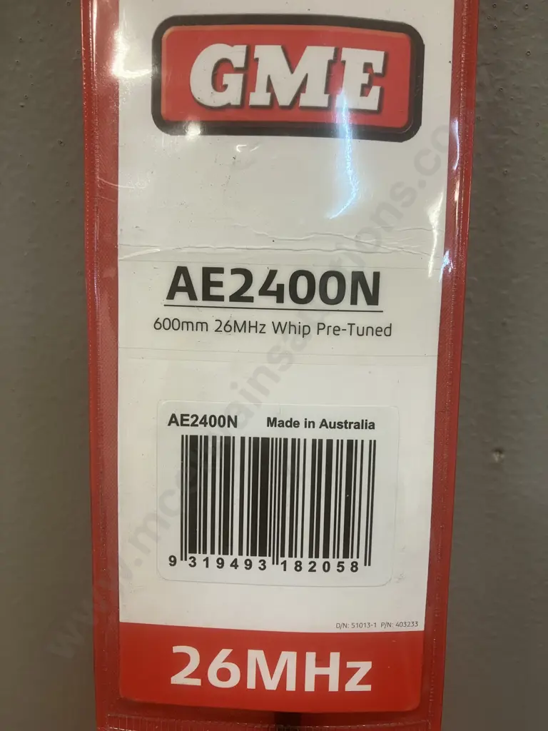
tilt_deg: -14.0
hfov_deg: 49.7
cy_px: 366
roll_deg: -2.5
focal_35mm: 28
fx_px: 591
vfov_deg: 63.4
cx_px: 274
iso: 80
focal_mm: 3.99
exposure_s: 1/50
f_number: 1.8
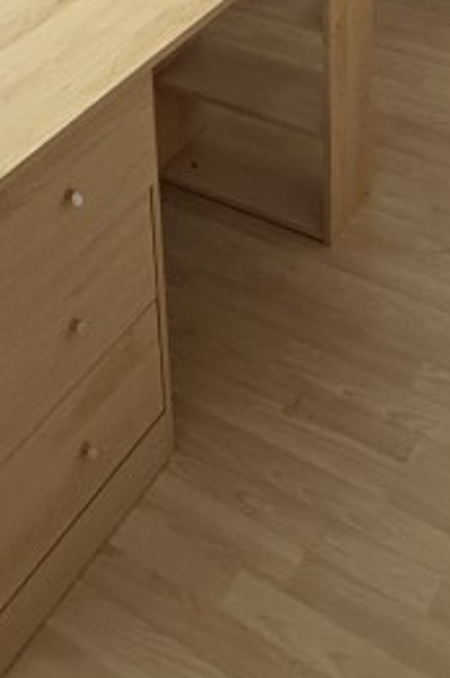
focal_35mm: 57
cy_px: -264
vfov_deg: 27.5
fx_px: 1072
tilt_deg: -13.7
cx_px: 282
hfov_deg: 23.7
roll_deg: +0.6
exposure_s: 1/60
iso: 640
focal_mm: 2.22
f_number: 2.2
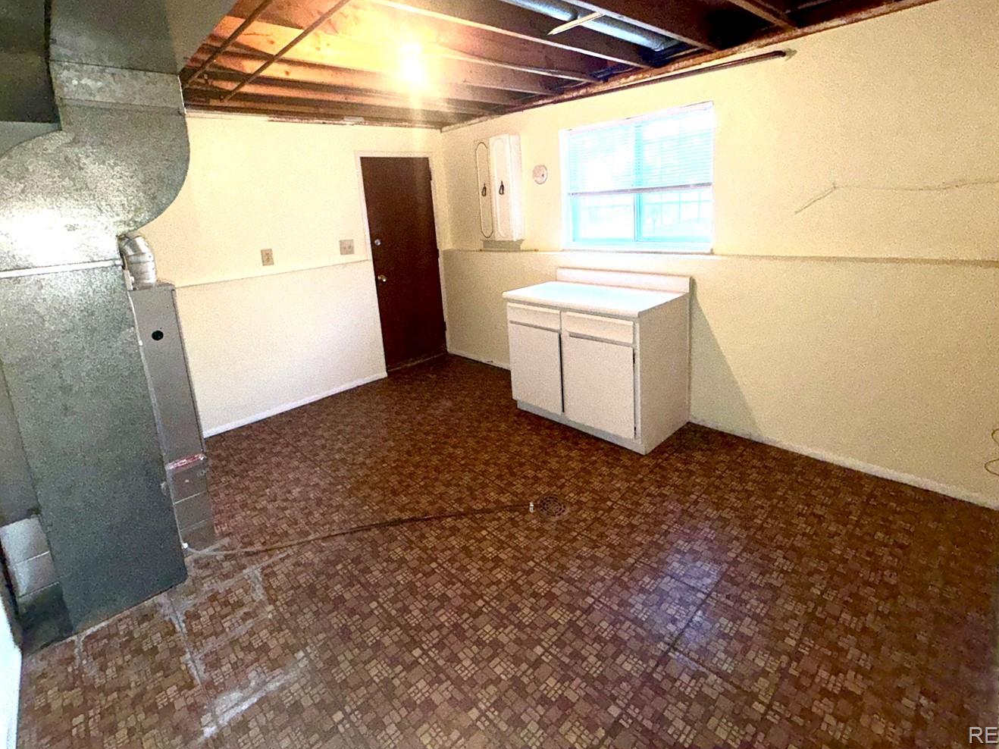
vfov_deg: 73.8
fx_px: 491
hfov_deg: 91.0
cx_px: 485
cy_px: 296
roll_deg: +4.5
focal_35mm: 17
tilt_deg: -10.5
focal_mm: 2.22
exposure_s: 1/60
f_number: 2.2
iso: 80
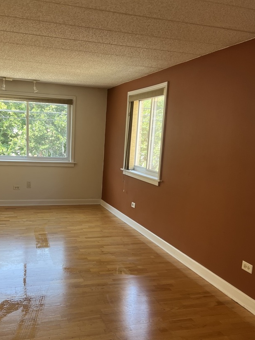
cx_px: 96
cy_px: 194
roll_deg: -2.9
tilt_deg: -8.9
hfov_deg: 41.5
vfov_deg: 53.8
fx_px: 334
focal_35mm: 34
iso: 64
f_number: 1.5
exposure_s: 1/121
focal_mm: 5.7
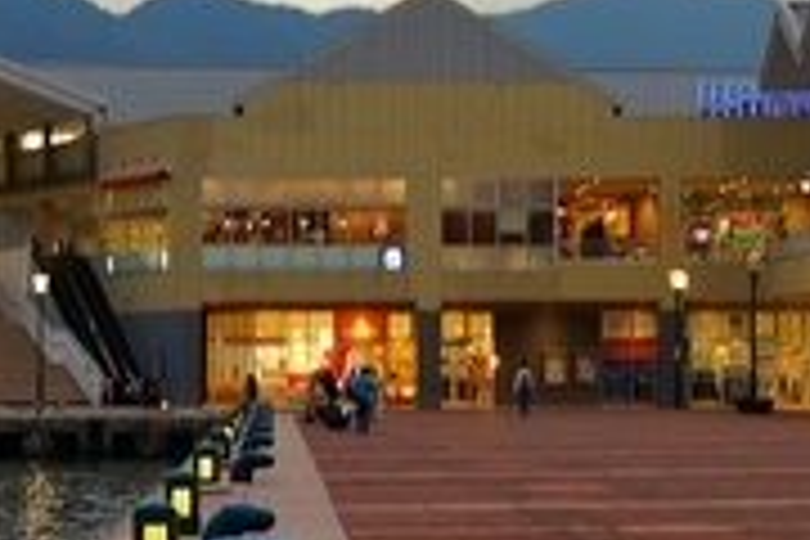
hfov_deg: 12.8
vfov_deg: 8.6
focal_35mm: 160
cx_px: 351
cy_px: 171
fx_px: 3600
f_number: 4
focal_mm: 36
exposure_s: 1/60
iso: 250
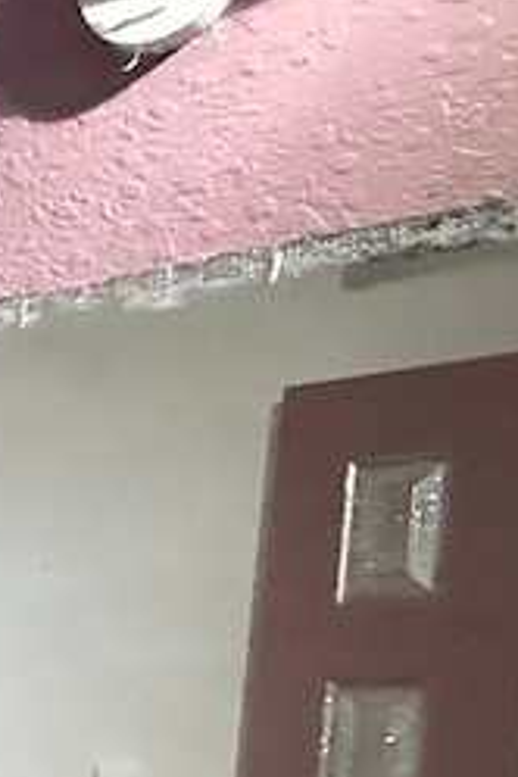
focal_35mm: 75
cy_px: 927
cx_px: -596
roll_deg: +0.0
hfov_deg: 14.3
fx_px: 1619
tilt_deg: -6.4
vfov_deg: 24.5
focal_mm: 2.22
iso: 1250
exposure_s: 1/60
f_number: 2.2
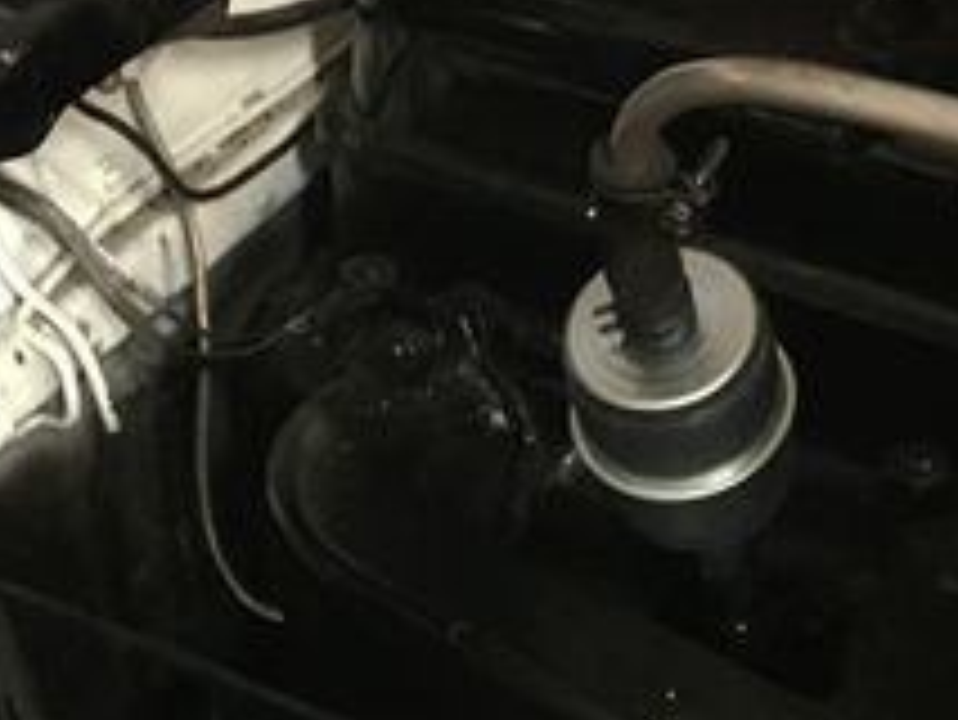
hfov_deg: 22.2
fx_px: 2409
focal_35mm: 87
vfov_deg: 16.7
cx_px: 175
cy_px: 688
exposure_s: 1/15
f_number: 2.2
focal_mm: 4.15
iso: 400
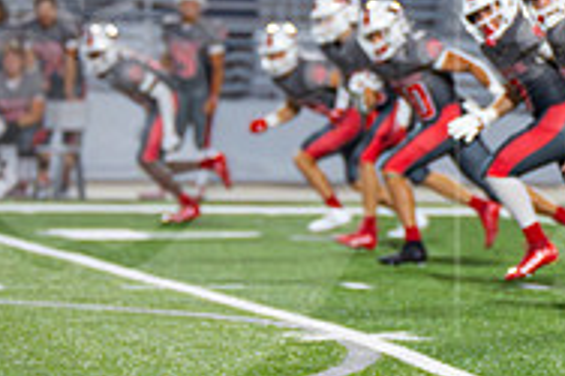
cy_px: 65
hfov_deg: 4.8
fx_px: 6790
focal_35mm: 433
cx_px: 616
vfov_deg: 3.2
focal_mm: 140
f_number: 3.2
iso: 3200
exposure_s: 1/1600
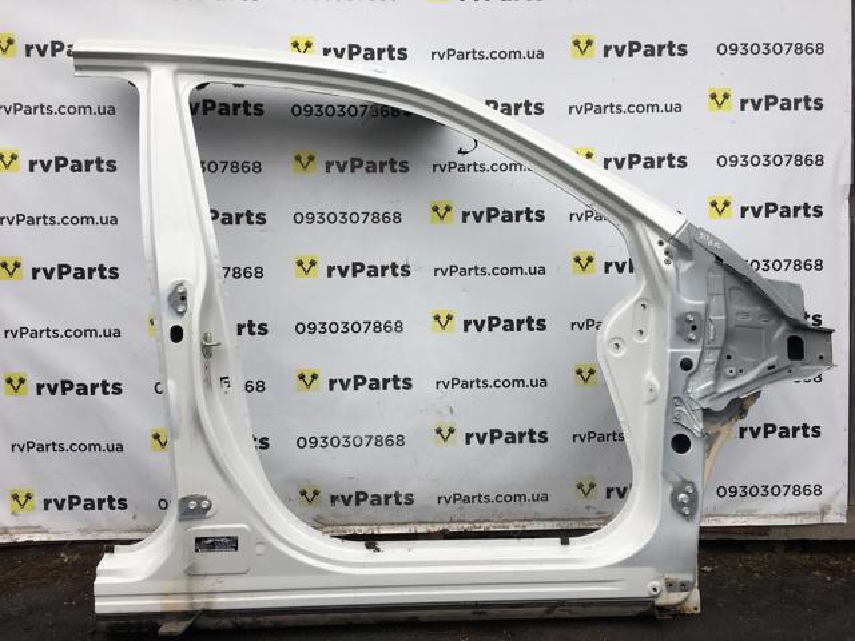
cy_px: 320
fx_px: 716
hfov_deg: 61.7
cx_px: 428
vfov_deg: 48.2
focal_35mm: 29
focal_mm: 4.15
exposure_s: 1/208
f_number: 2.2
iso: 25
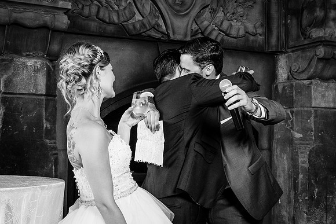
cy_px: 106
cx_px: 180
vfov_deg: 24.1
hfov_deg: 35.4
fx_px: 526
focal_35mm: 56
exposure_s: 1/100
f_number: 5.6
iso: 1600
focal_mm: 34
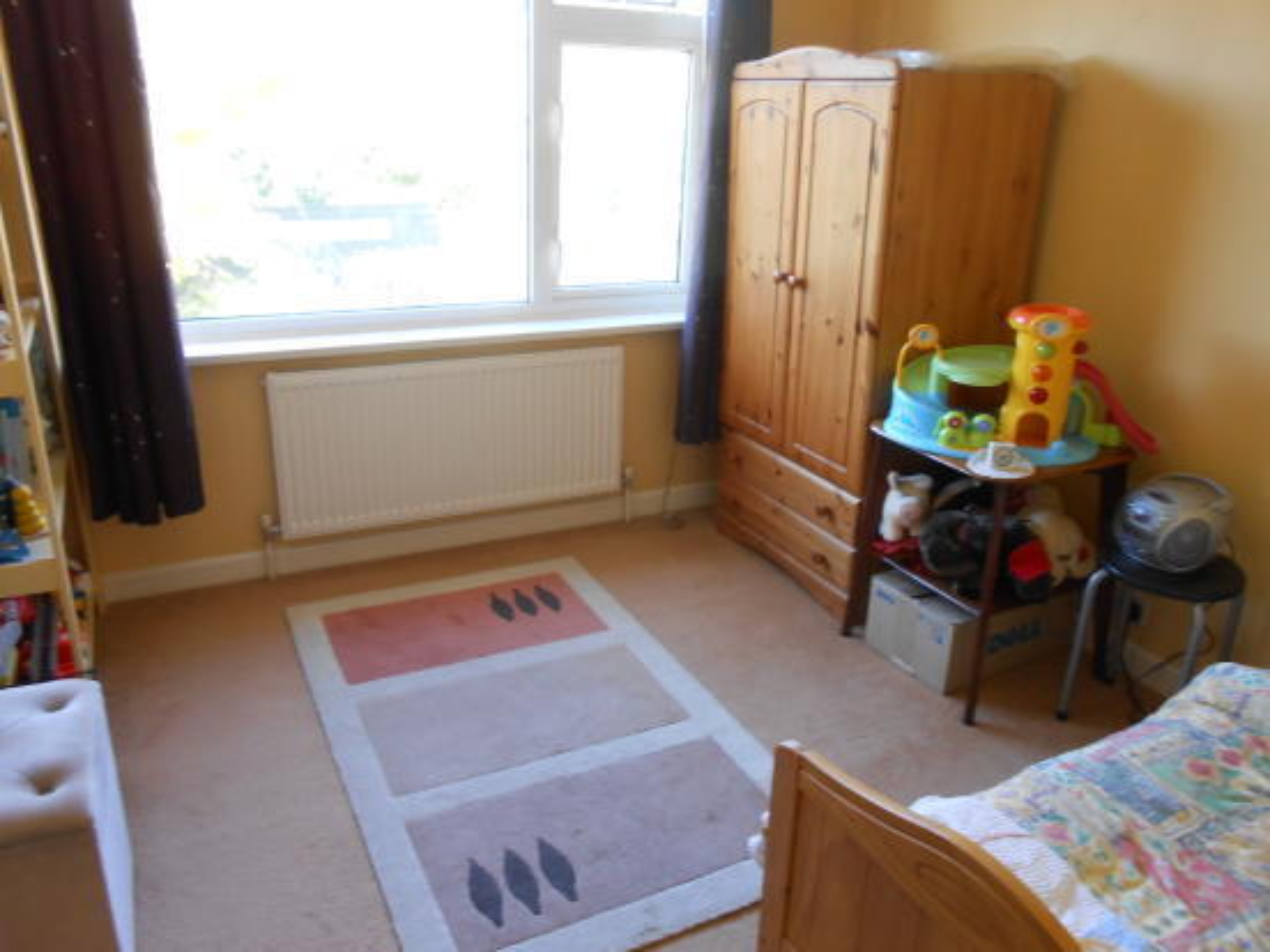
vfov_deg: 53.1
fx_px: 954
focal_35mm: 26
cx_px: 635
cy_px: 476
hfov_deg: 67.3
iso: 160
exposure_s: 1/30
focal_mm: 4.6
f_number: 3.5
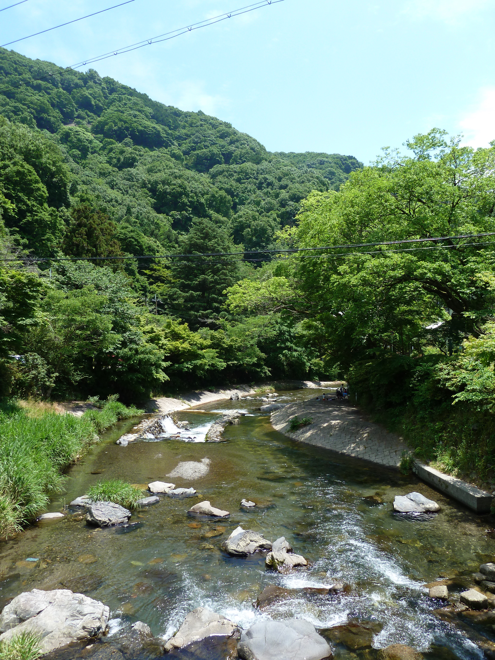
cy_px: 330
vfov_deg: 69.4
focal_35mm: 25
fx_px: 477
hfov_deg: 54.9
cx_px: 248
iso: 80
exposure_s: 1/250
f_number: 4
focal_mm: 4.1
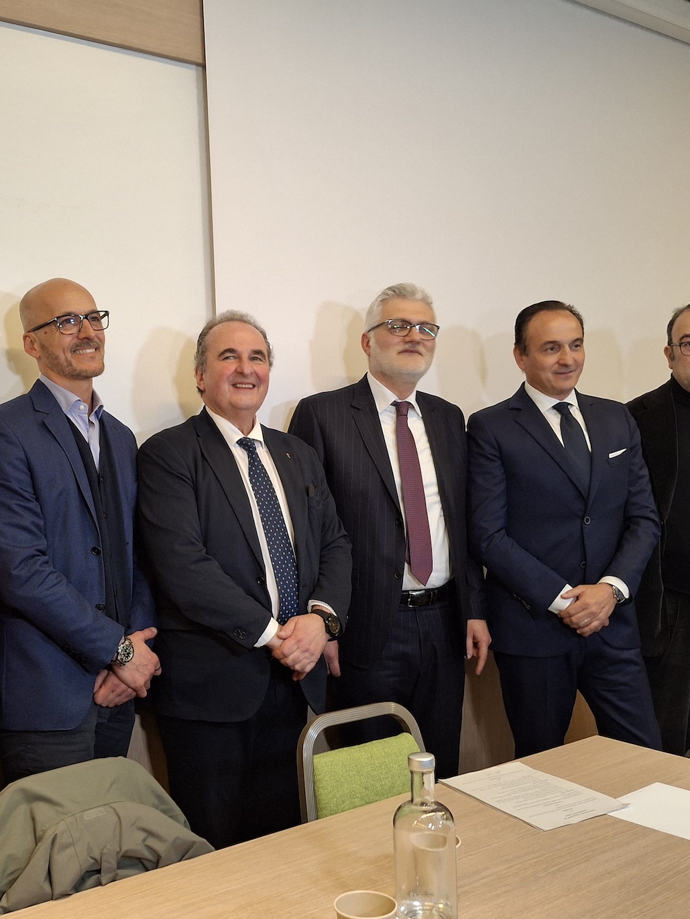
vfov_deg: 52.6
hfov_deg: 40.3
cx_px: 238
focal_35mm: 35
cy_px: 474
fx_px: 930
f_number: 1.8
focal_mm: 4.69
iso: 200
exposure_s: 1/50
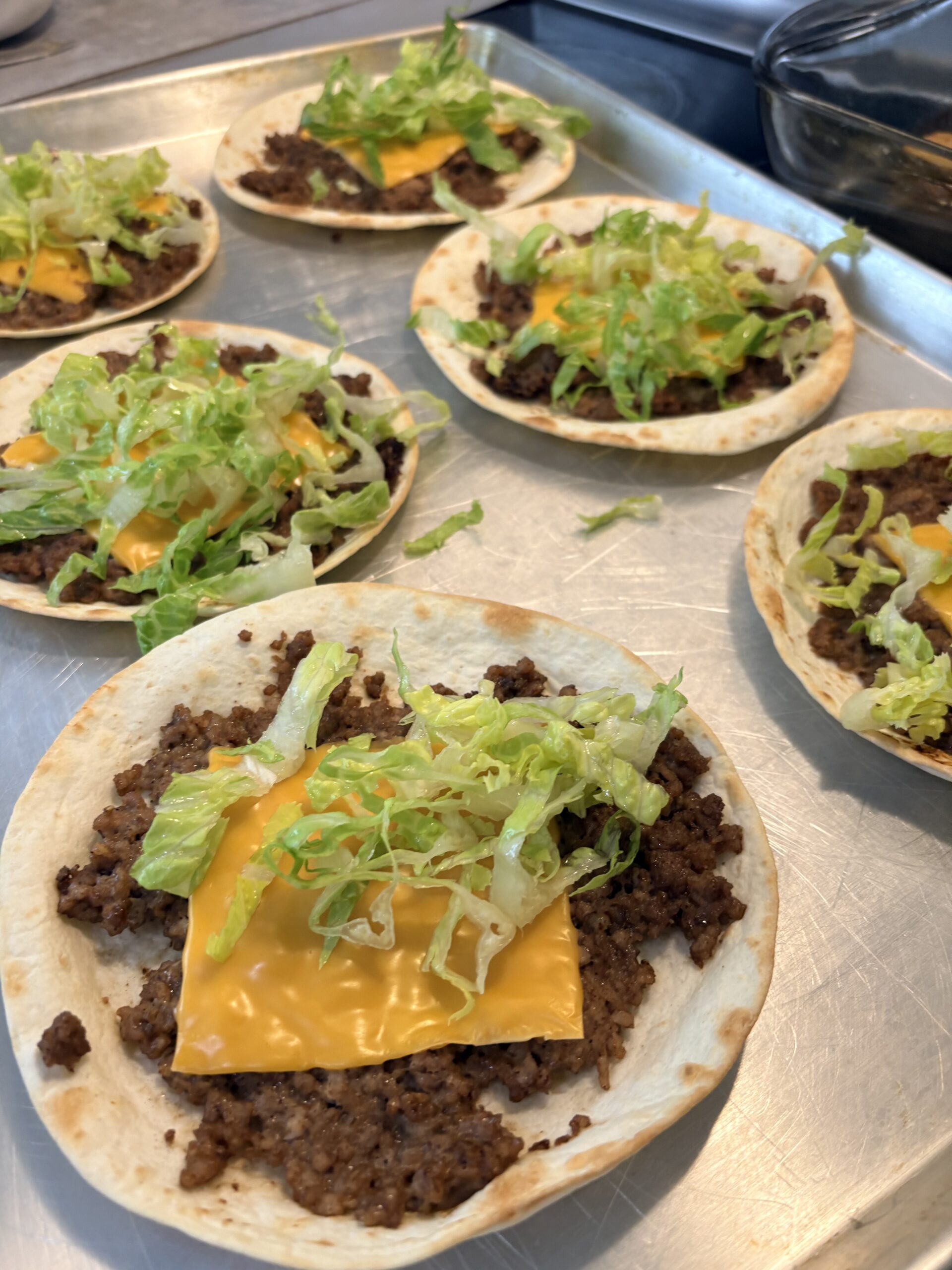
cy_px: 635
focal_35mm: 26
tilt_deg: -48.1
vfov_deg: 67.3
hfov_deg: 53.1
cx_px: 476
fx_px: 953
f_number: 1.6
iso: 125
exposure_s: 1/120
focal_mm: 5.96
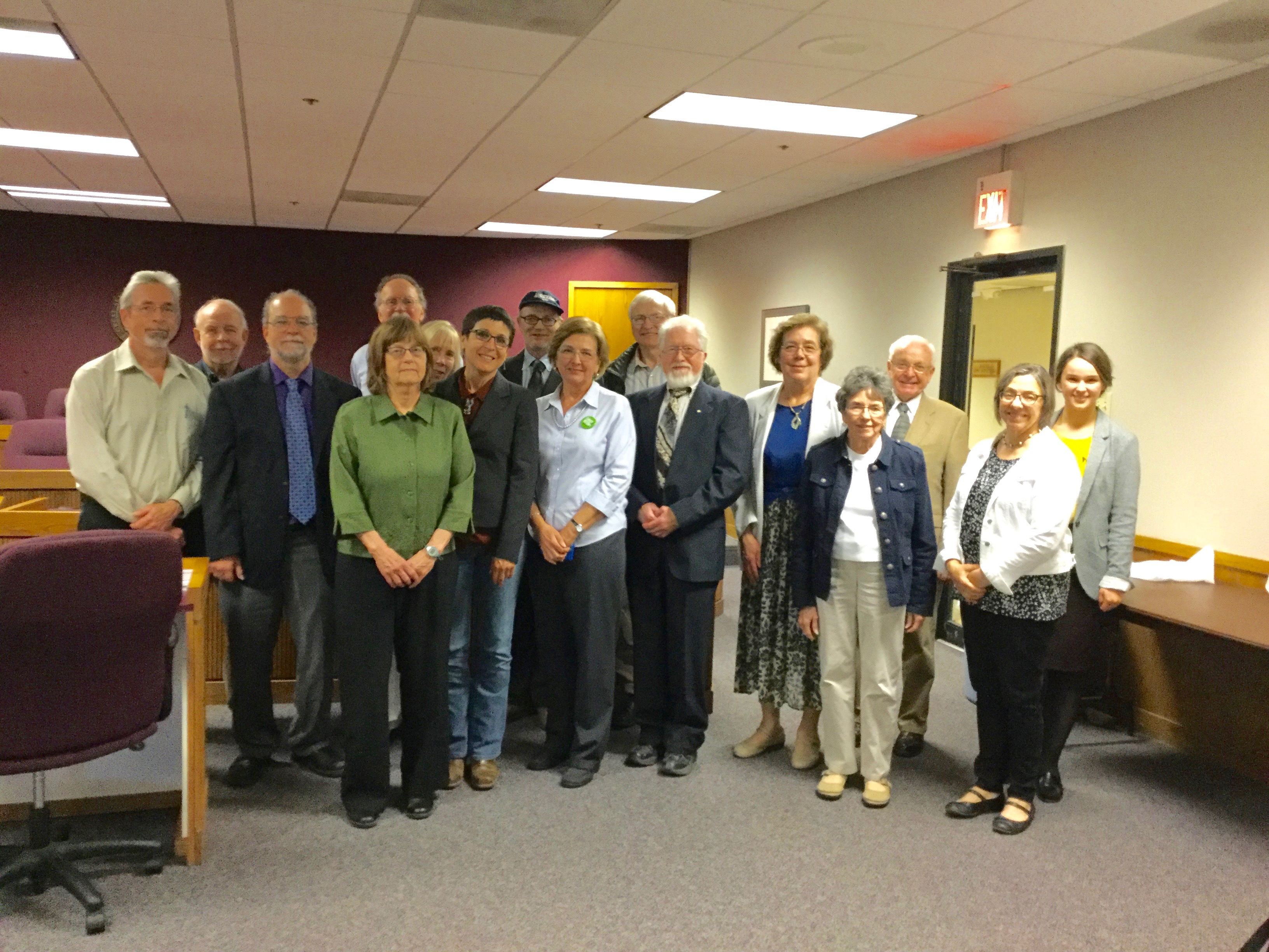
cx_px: 634
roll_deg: -0.7
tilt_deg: -3.0
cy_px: 476
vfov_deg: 45.4
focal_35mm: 31
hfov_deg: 58.4
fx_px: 1136
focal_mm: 3.3
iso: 250
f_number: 2.4
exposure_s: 1/30
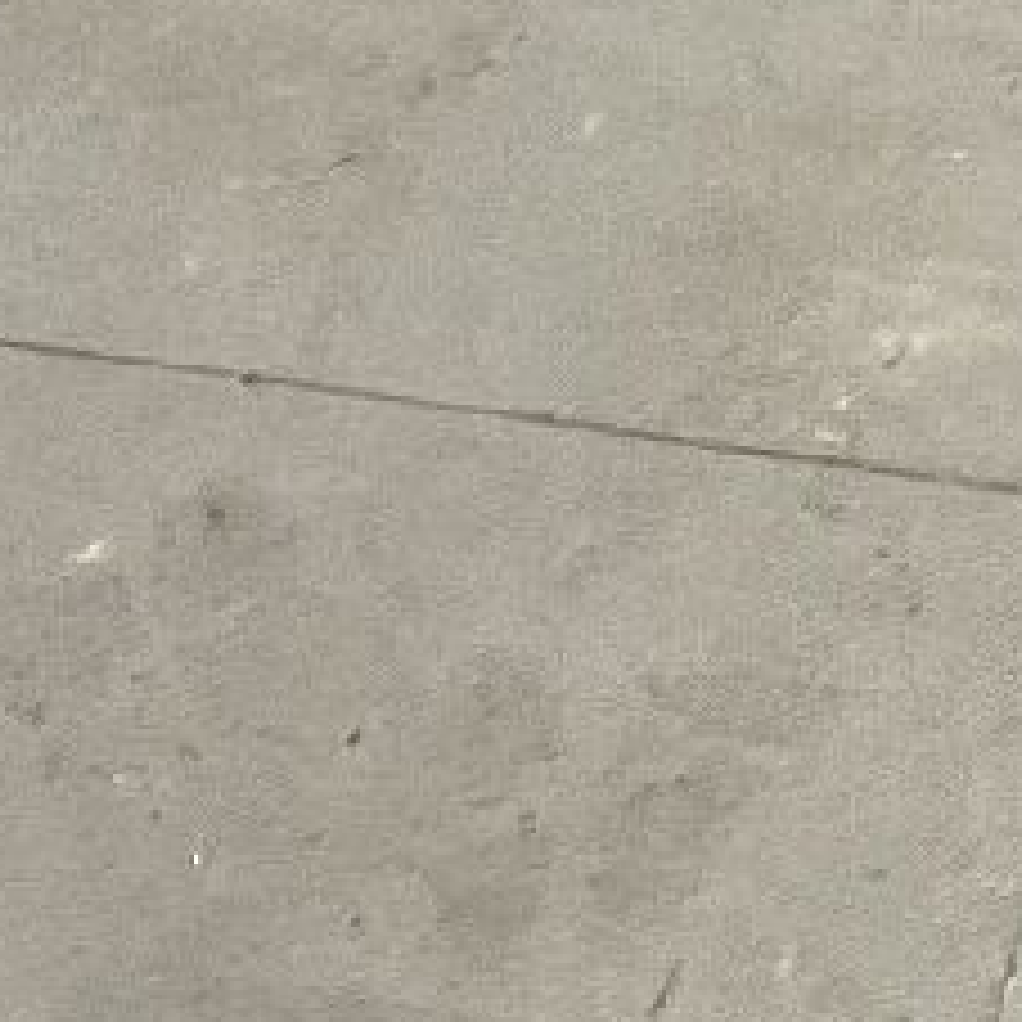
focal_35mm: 217
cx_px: 2956
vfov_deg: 7.6
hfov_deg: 7.2
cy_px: 2271
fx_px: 7248
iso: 80
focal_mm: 3
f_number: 1.8
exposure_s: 1/50
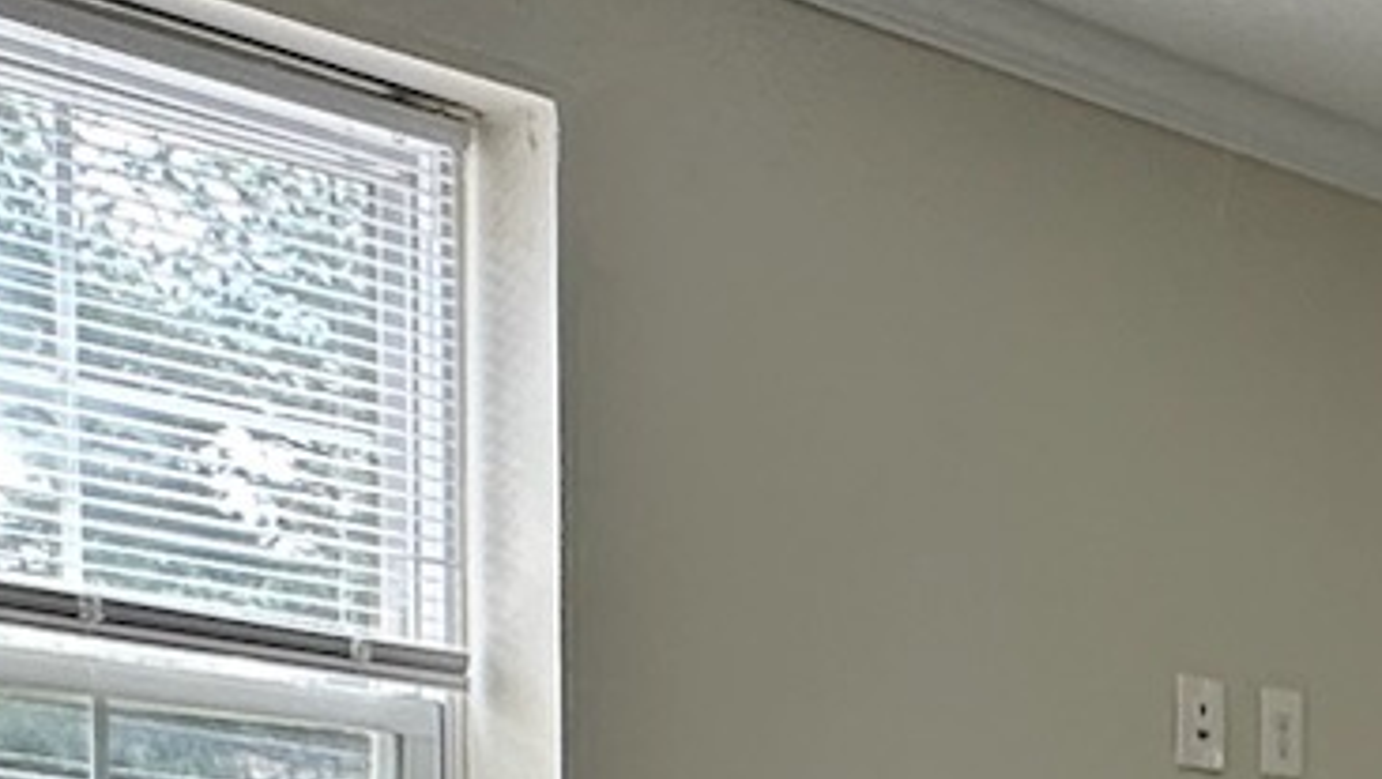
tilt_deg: -5.8
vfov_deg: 12.9
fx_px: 3117
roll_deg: -3.2
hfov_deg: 21.2
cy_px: 1426
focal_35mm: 85
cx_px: 2052
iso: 40
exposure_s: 1/119
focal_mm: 2.22
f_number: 2.2
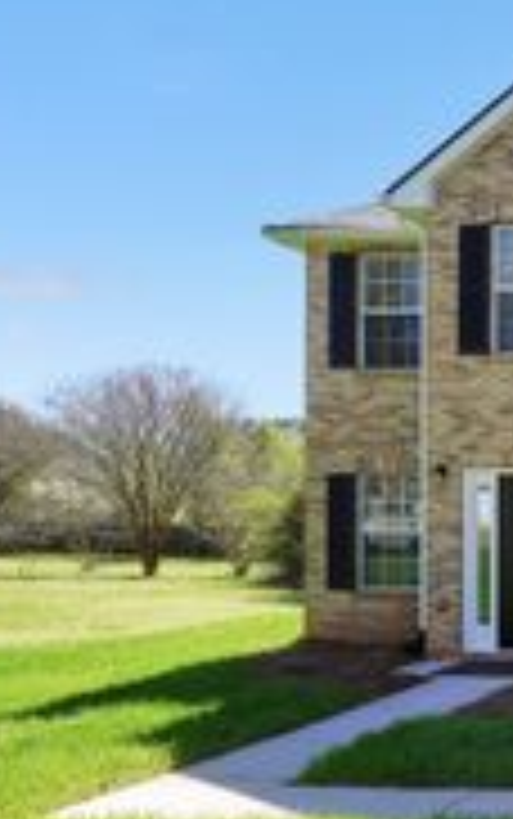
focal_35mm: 42
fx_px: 938
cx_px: 918
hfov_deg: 21.0
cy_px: 547
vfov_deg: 46.4
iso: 100
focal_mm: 10
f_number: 8
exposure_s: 1/125
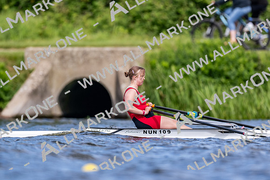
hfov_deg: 2.3
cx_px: 135
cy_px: 90
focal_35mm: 900
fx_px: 6746
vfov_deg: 1.5
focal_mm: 600
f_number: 4
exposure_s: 1/2500
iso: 400
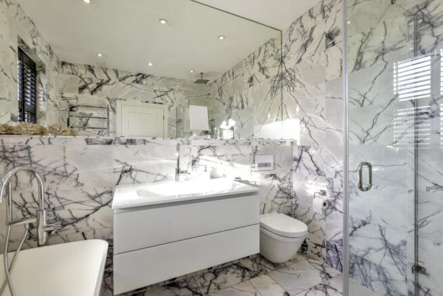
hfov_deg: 100.4
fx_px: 185
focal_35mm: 15
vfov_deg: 77.4
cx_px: 222
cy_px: 148
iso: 640
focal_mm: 10
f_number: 8
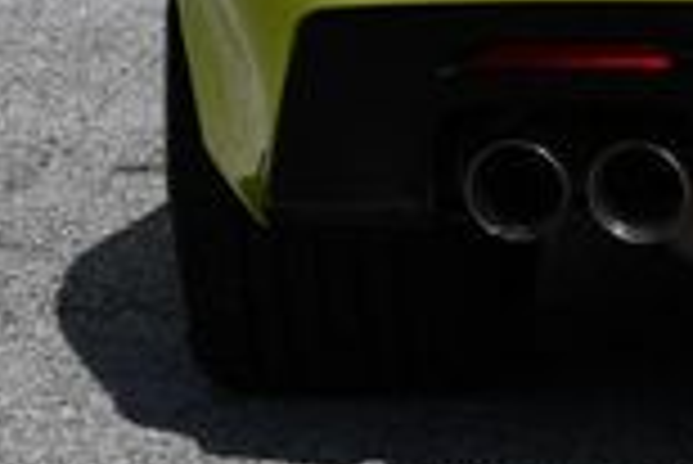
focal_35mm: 332
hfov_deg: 6.1
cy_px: -306
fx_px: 6397
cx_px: 1148
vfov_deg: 4.1
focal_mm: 40
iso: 100
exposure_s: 1/500
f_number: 11
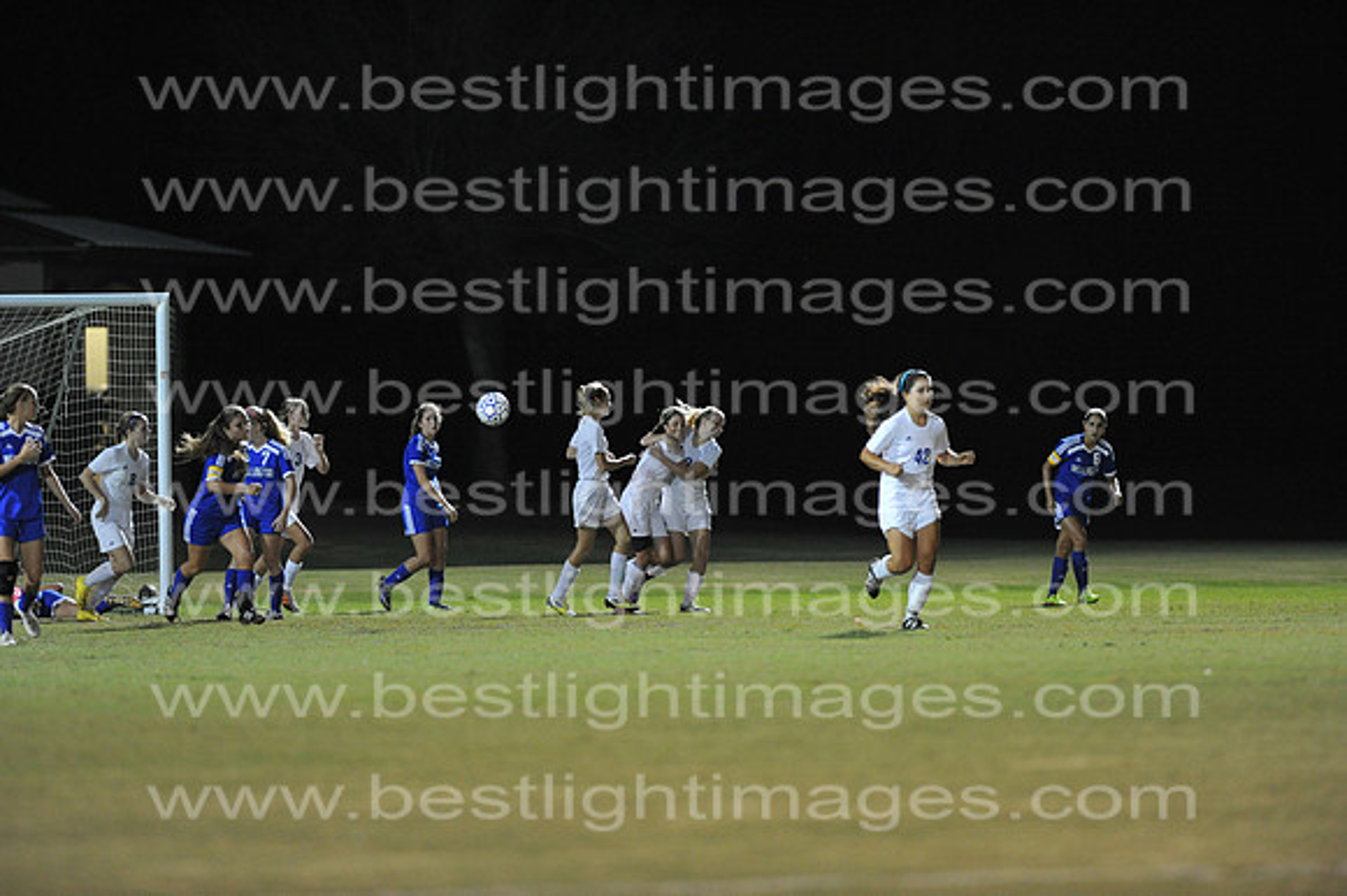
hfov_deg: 6.9
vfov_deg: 4.6
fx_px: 11218
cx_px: 674
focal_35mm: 300
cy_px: 448
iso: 4000
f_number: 3.5
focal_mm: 300
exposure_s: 1/400
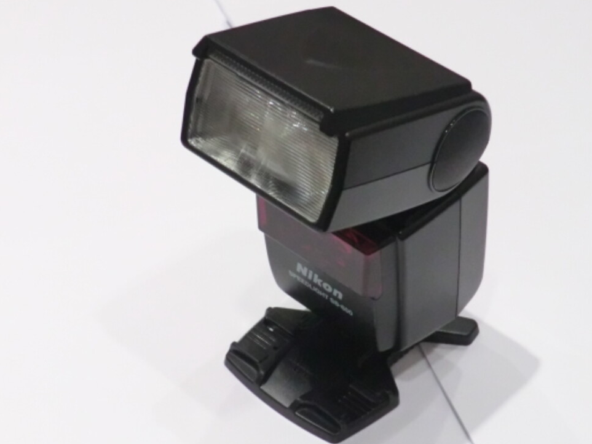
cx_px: 328
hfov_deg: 24.1
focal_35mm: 81
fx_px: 1385
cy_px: 256
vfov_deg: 18.2
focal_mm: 11.6
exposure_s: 1/250
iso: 800
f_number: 4.4
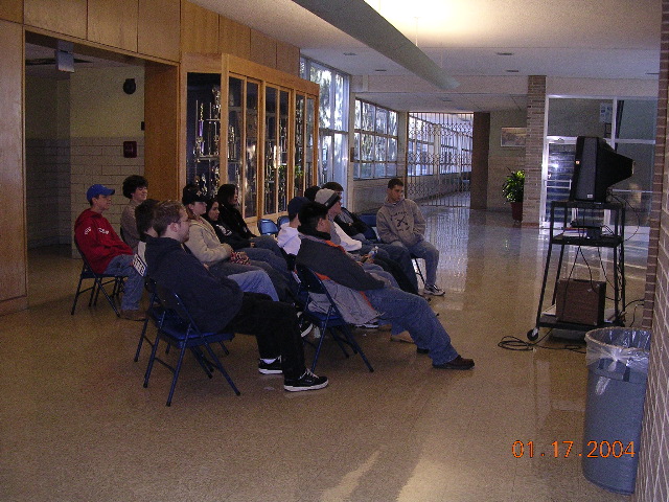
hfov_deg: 49.0
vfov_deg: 37.7
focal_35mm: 38
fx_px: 734
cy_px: 251
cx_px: 334
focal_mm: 5.8
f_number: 2.8
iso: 308
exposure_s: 1/60.1
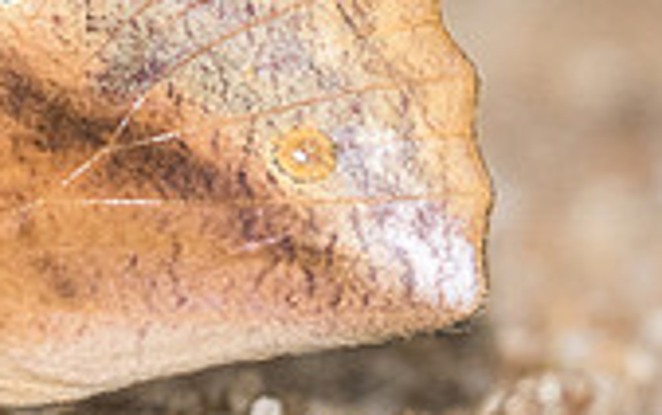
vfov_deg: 1.3
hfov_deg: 2.1
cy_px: 220
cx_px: 160
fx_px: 18222
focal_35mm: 1009
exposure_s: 1/250
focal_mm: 150
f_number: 3.3
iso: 800
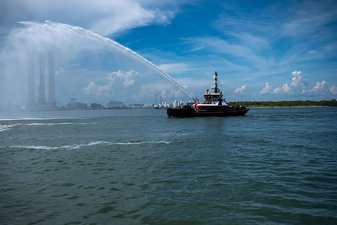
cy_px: 117
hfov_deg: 61.9
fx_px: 281
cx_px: 159
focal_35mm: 30
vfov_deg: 43.6
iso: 160
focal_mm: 18.4
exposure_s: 1/4700
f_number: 4
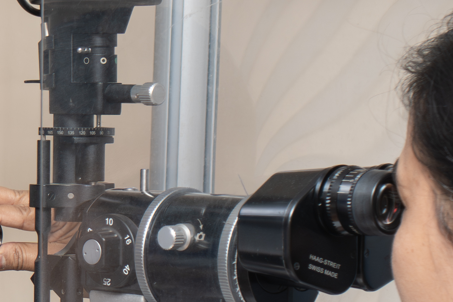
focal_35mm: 168
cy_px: 325
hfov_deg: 12.1
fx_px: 2114
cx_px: 8
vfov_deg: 8.1
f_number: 5
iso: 320
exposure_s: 1/160
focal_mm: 31
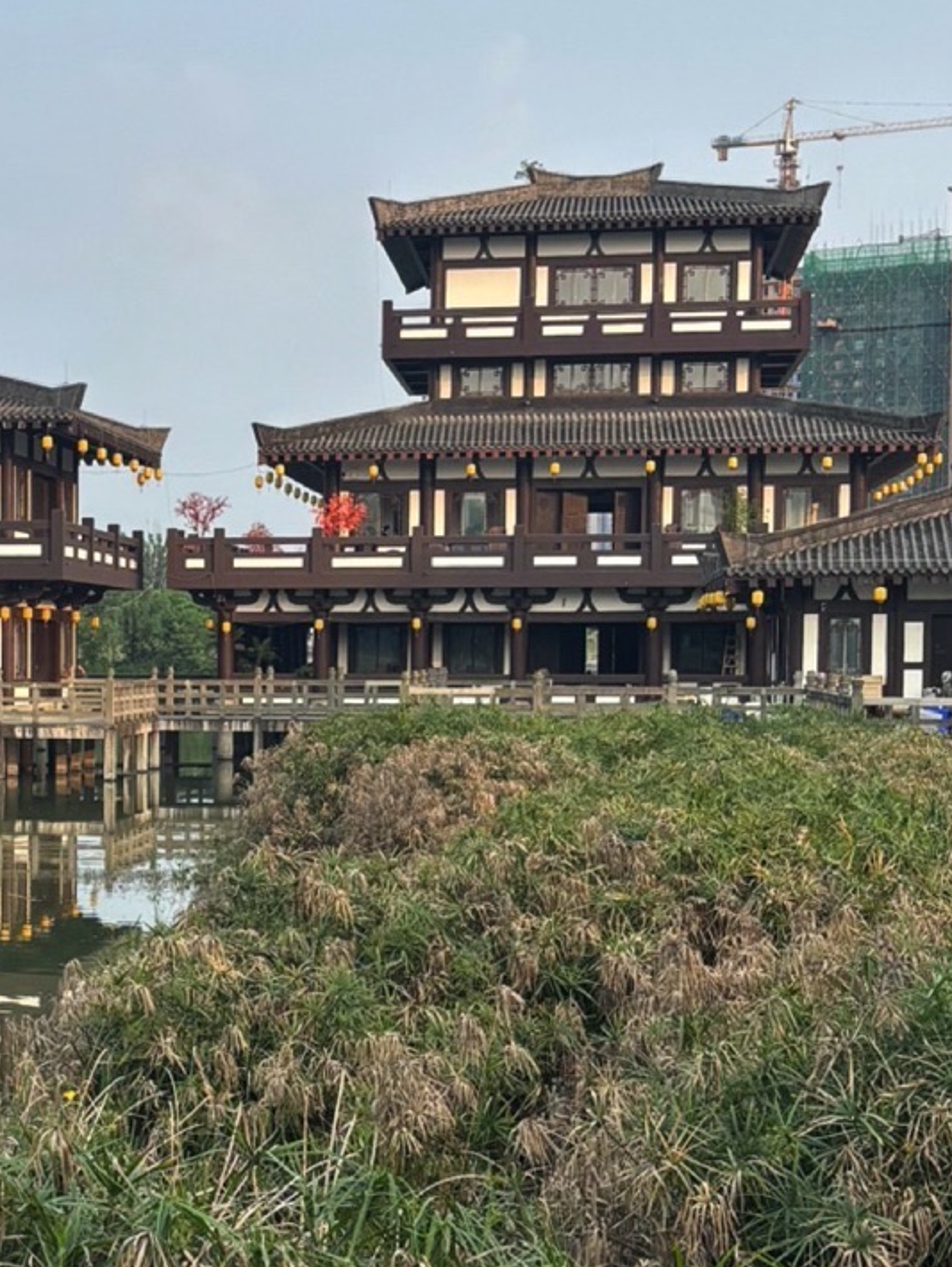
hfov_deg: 19.3
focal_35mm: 75
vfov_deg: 25.9
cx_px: 93
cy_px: 751
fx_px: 2749
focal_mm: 5.96
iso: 50
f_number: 1.6
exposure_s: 1/927
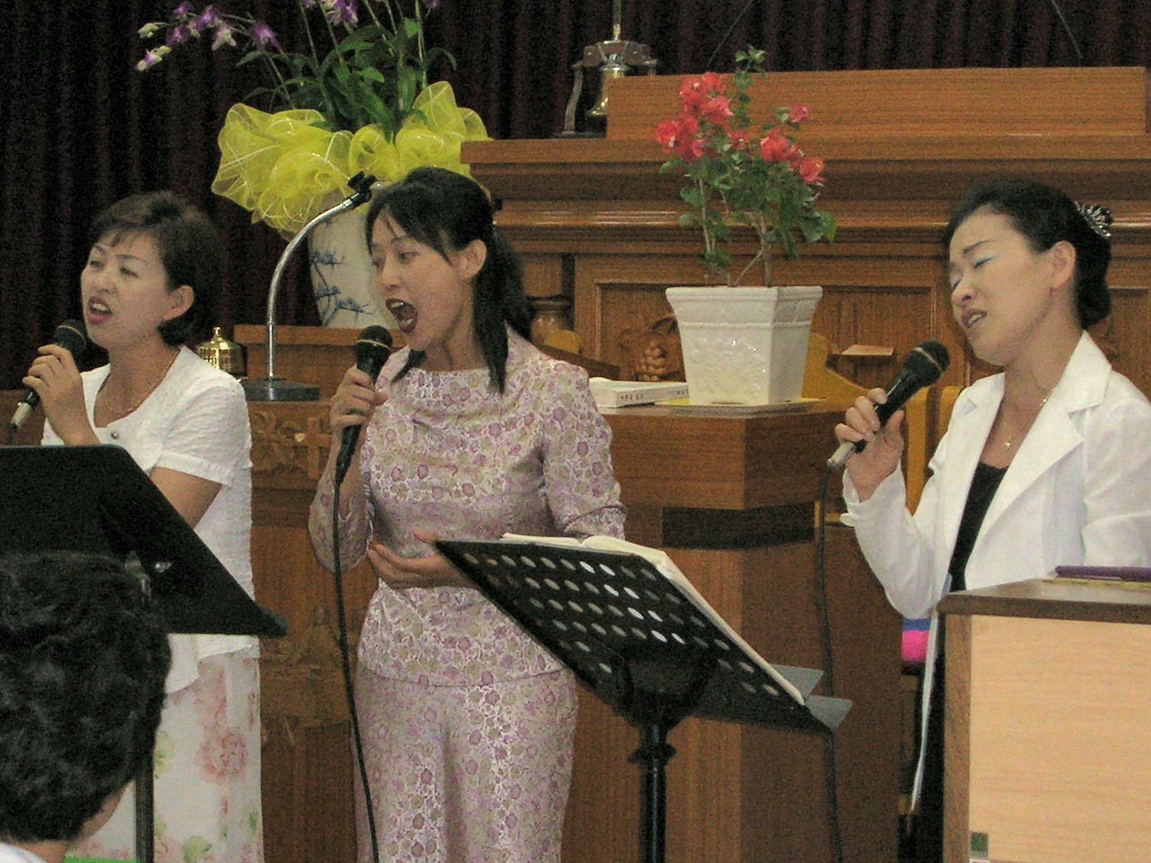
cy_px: 463
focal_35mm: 123
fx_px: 4089
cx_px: 447
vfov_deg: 12.0
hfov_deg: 16.0
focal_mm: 13.6
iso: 200
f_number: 4.3
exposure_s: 1/60.1
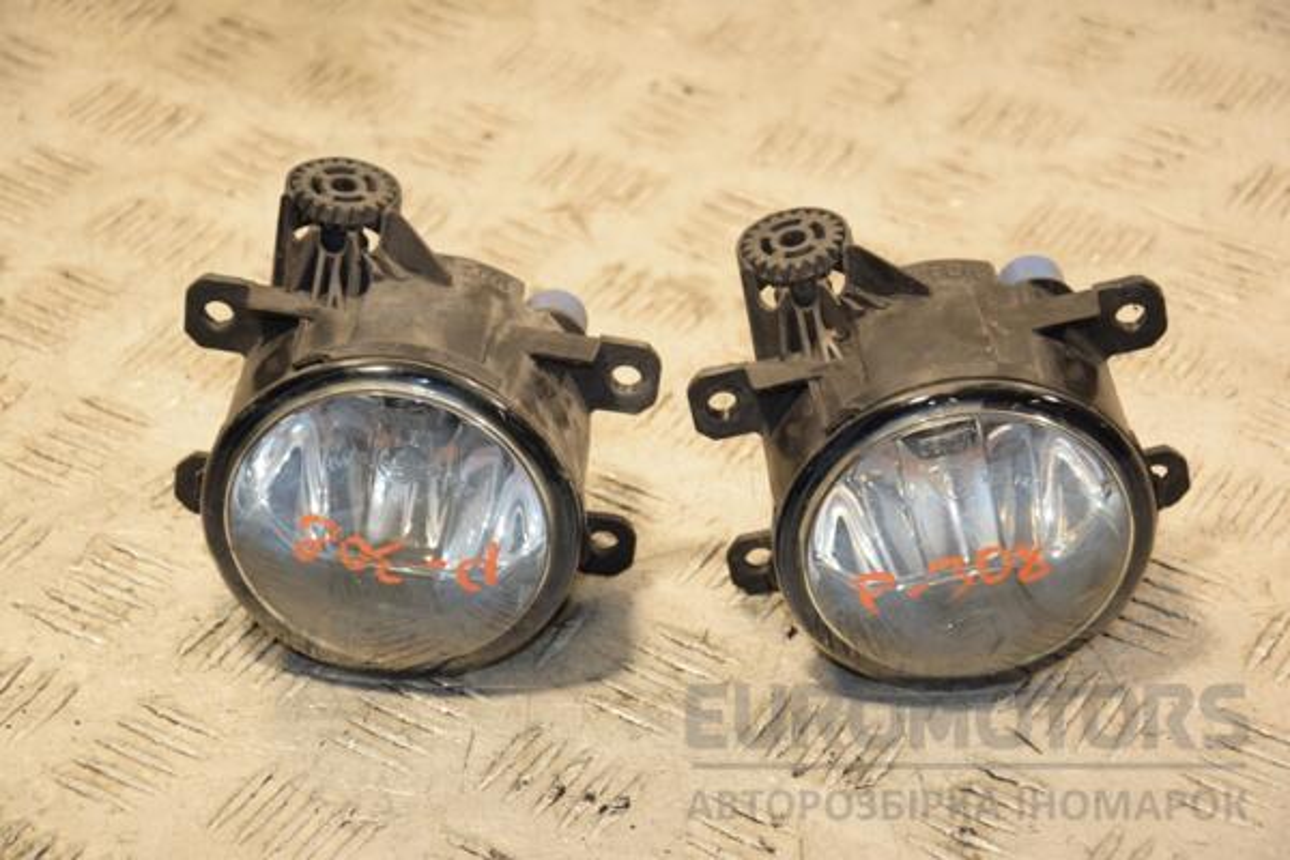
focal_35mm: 112
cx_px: 645
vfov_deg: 12.2
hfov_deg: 18.2
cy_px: 430
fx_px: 4031
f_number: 5.6
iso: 800
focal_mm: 75
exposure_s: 1/200
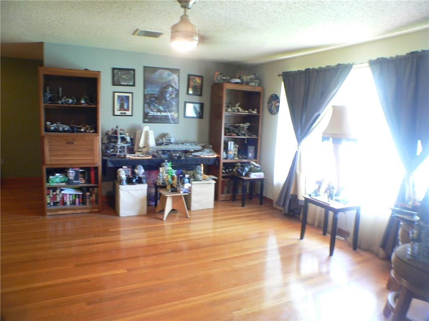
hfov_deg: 51.4
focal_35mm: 36
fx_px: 446
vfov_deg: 39.7
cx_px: 214
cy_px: 160
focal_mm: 6
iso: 200
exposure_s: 1/6
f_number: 2.8
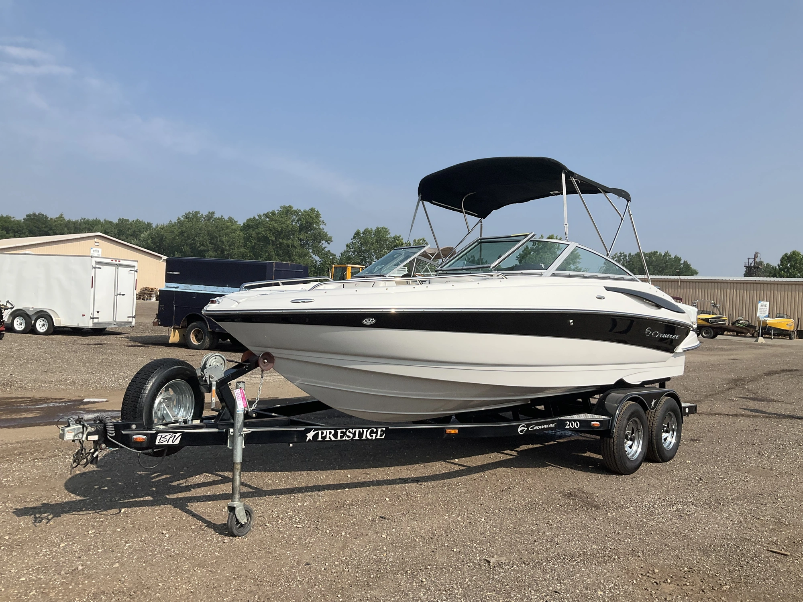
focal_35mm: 29
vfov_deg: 48.2
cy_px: 301
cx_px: 402
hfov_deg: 61.7
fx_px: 673
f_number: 1.8
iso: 25
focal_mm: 3
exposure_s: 1/2538
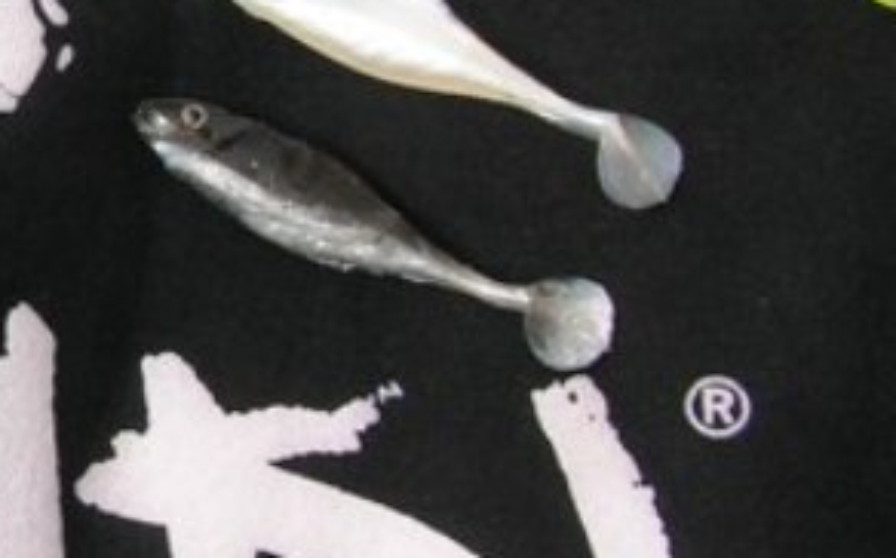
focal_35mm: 106
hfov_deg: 18.7
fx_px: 2586
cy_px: 77
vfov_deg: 12.3
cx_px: -135
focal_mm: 6.3
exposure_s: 1/160
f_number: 5.6
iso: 50
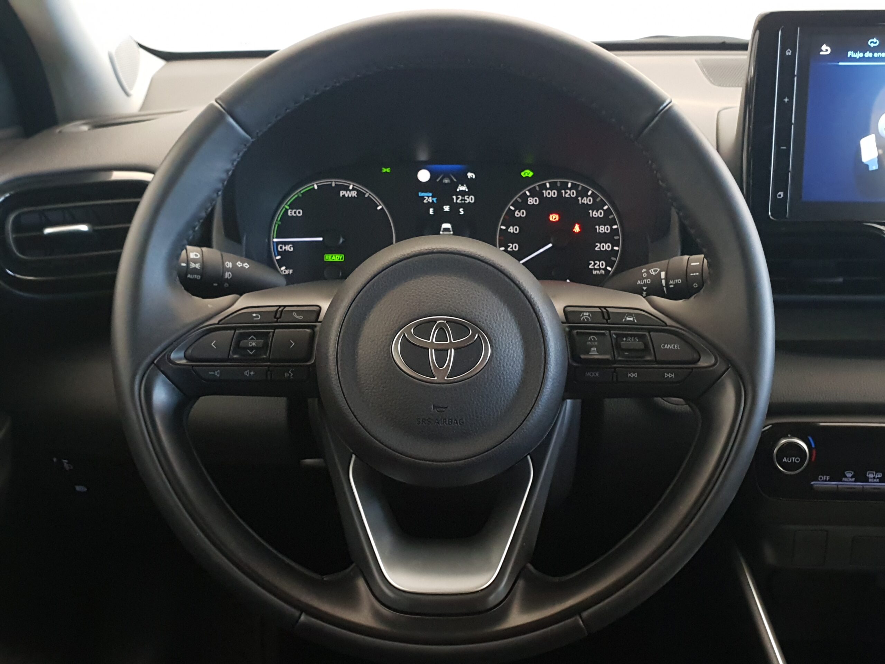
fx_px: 665
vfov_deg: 53.1
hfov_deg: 67.3
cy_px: 332
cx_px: 442
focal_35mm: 26
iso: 400
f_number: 2.4
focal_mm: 4.3
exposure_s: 1/50
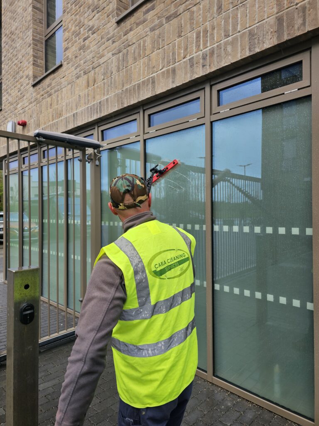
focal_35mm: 23
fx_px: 283
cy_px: 213
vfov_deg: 73.9
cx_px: 160
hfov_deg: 58.9
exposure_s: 1/366
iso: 10
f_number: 1.7
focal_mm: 6.3
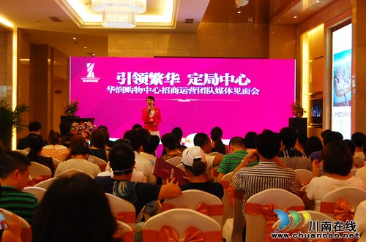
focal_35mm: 51
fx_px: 517
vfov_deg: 26.4
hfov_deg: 39.0
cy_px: 121
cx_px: 183
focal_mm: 34
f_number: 4.5
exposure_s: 1/50
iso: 400
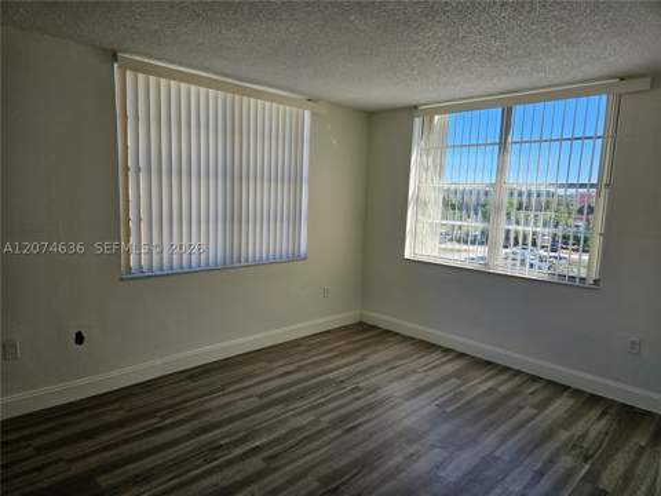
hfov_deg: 73.9
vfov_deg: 58.9
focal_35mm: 23
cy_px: 248
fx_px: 439
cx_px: 330
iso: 50
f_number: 1.8
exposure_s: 1/1044
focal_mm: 5.4
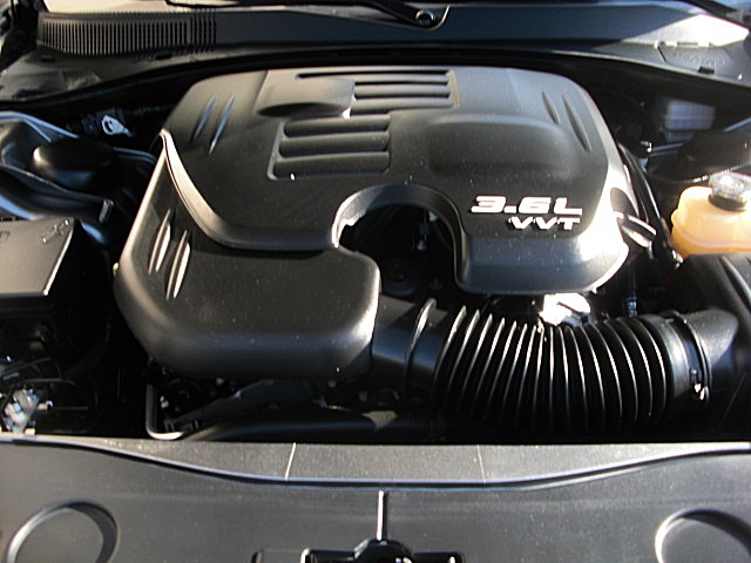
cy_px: 282
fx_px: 781
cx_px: 376
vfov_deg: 39.7
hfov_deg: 51.4
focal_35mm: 36
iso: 50
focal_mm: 6.3
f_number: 2.8
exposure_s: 1/100
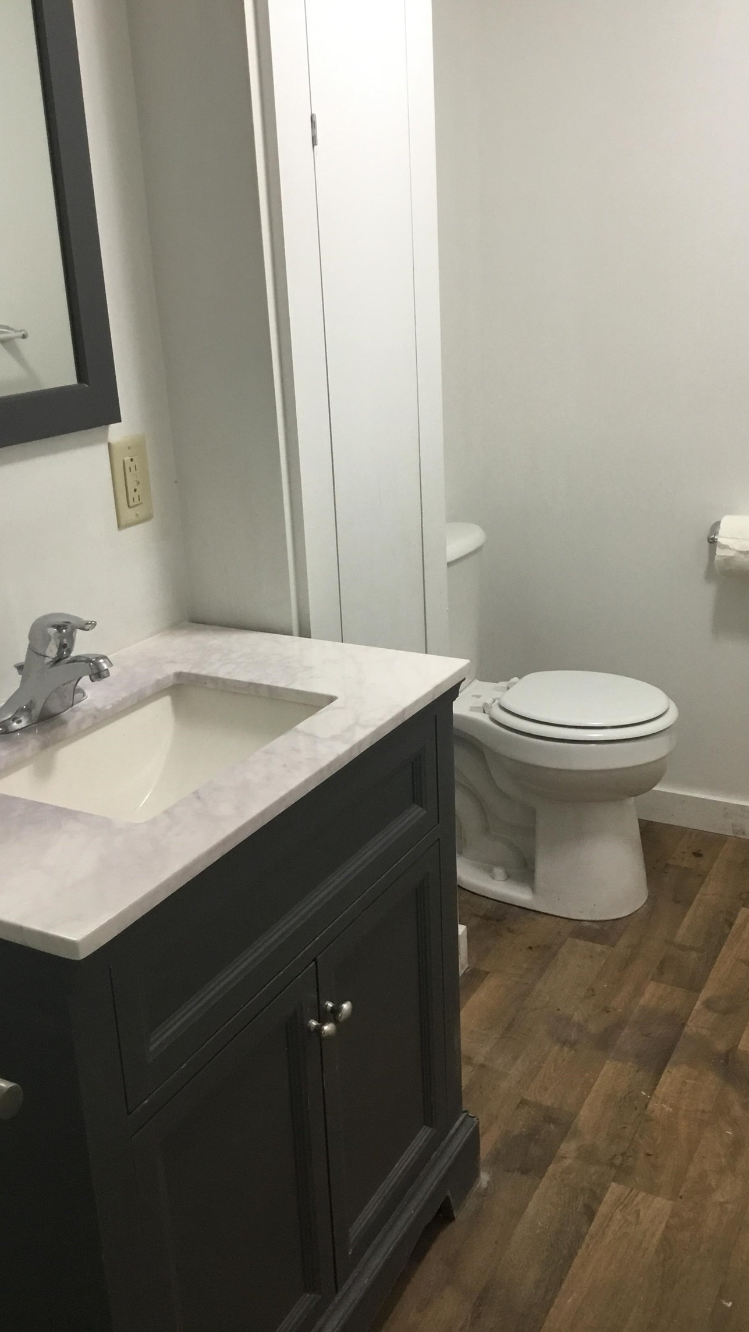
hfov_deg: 34.6
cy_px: 662
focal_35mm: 34
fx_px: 1201
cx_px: 417
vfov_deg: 58.0
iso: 100
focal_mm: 3.3
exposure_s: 1/30
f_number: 2.4
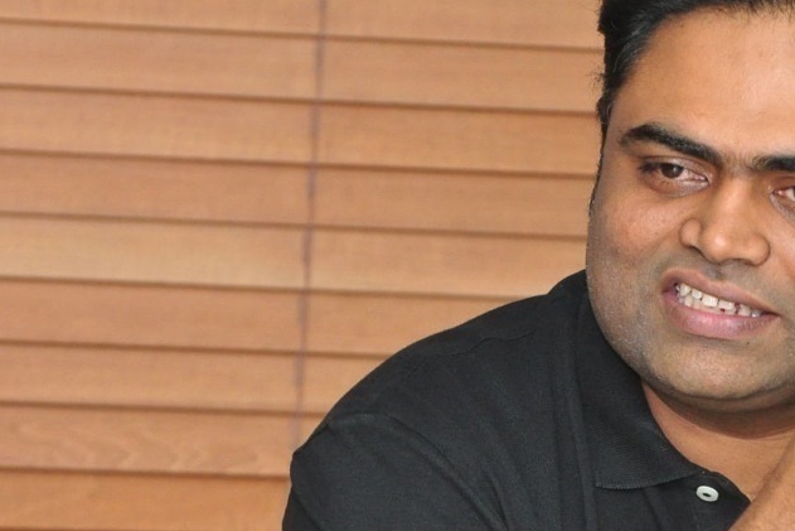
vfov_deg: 3.4
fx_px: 8813
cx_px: 747
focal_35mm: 399
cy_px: 361
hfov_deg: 5.2
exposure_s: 1/125
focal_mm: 140
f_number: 6.3
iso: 1600
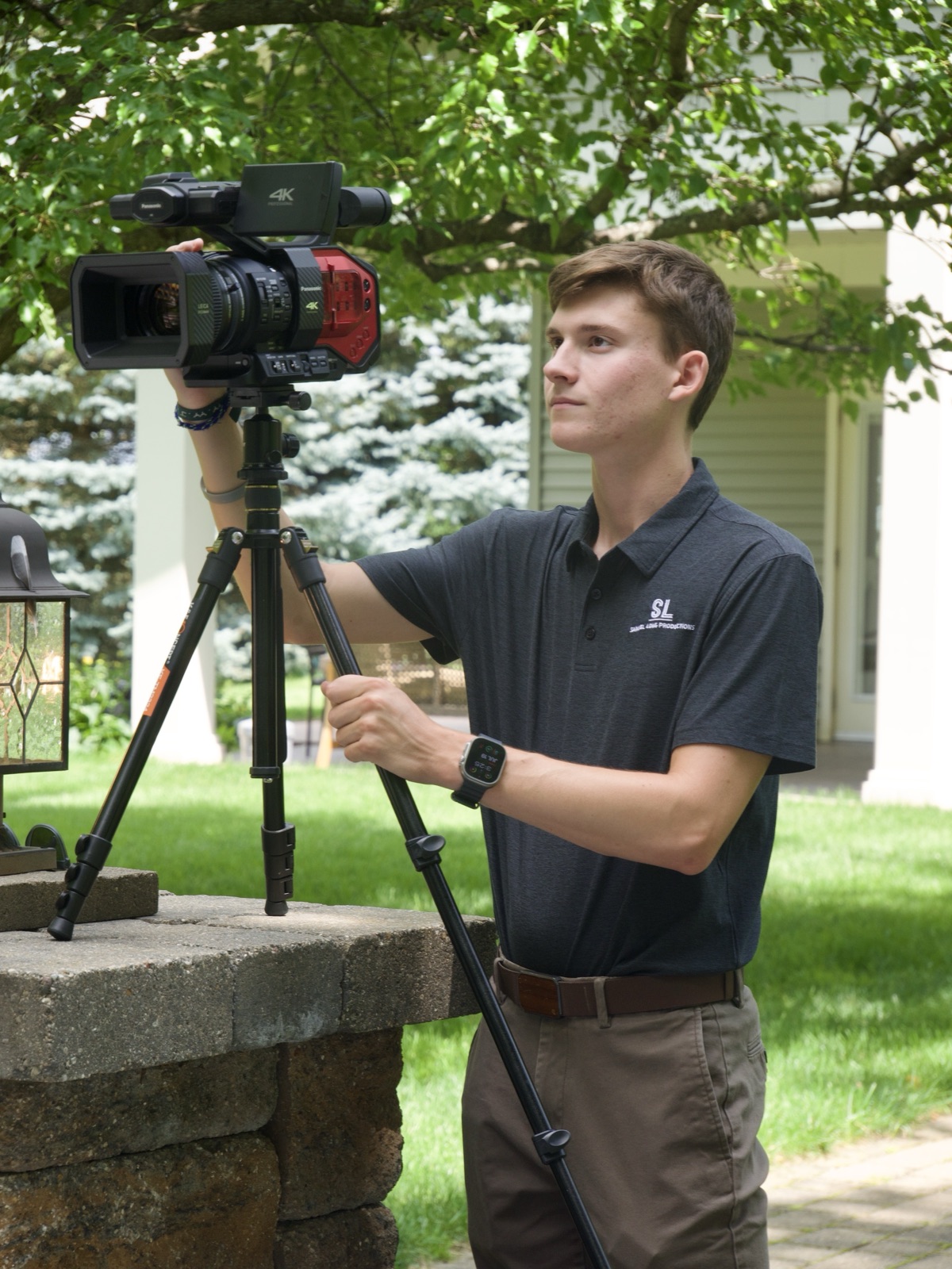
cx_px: 476
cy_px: 634
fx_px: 4400
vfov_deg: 16.4
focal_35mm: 120
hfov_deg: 12.3
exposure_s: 1/160
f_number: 5.6
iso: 200
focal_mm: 60
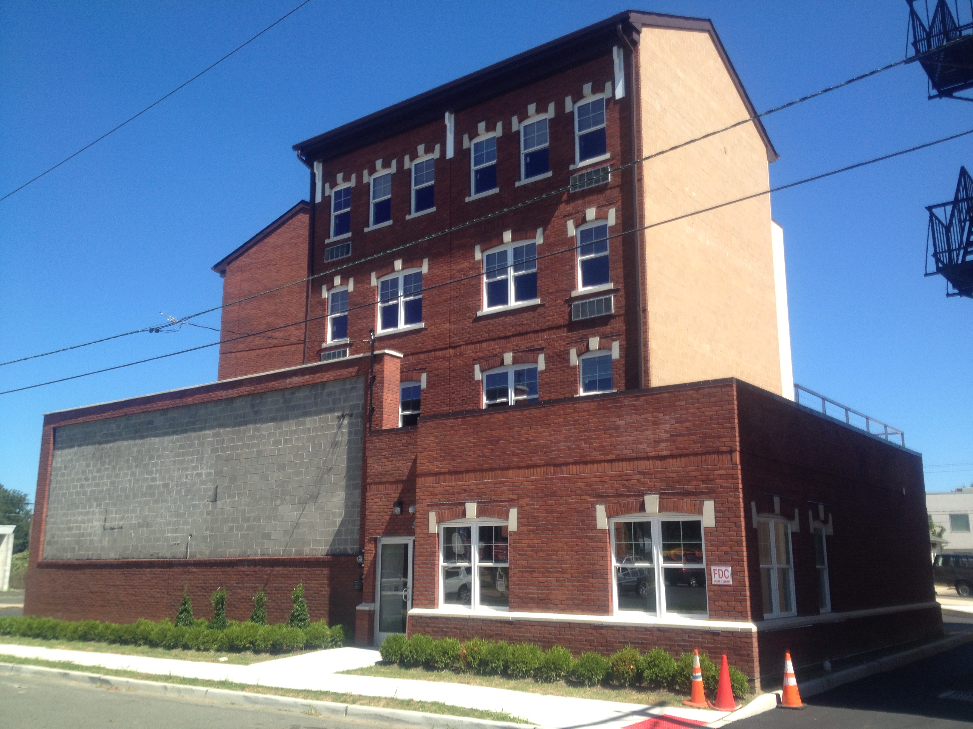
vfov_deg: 40.7
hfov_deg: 52.6
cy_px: 364
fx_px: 984
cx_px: 486
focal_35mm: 35
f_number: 2.4
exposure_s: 1/905
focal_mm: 4.28
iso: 50
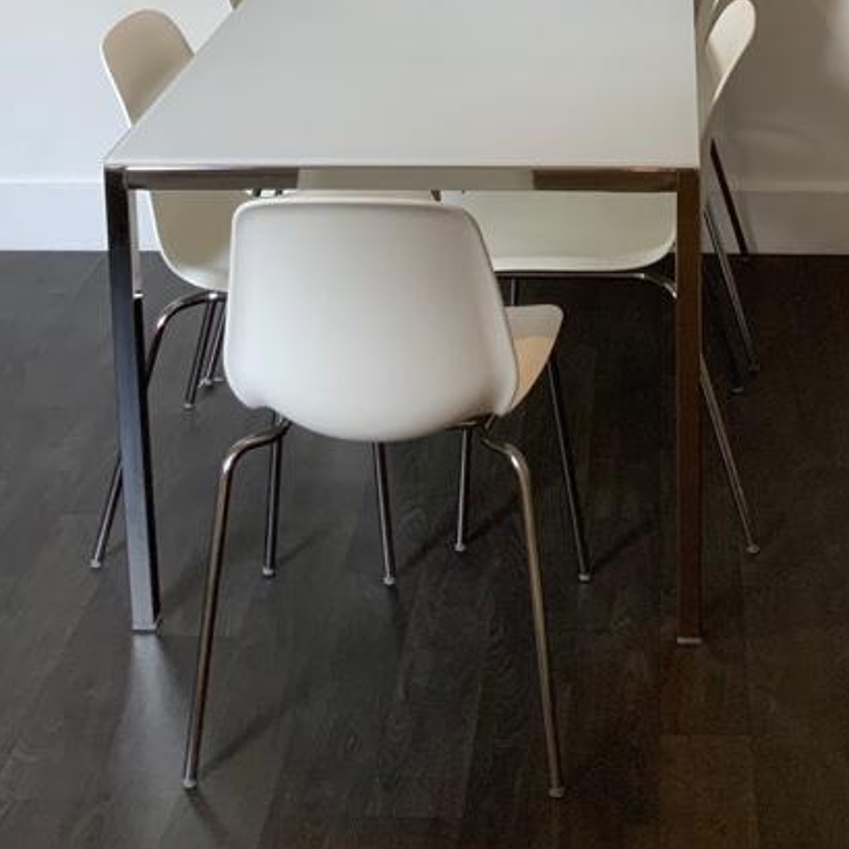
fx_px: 1776
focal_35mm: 64
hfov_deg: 26.7
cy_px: -159
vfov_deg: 24.5
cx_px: 561
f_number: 1.8
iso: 40
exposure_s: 1/50
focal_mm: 3
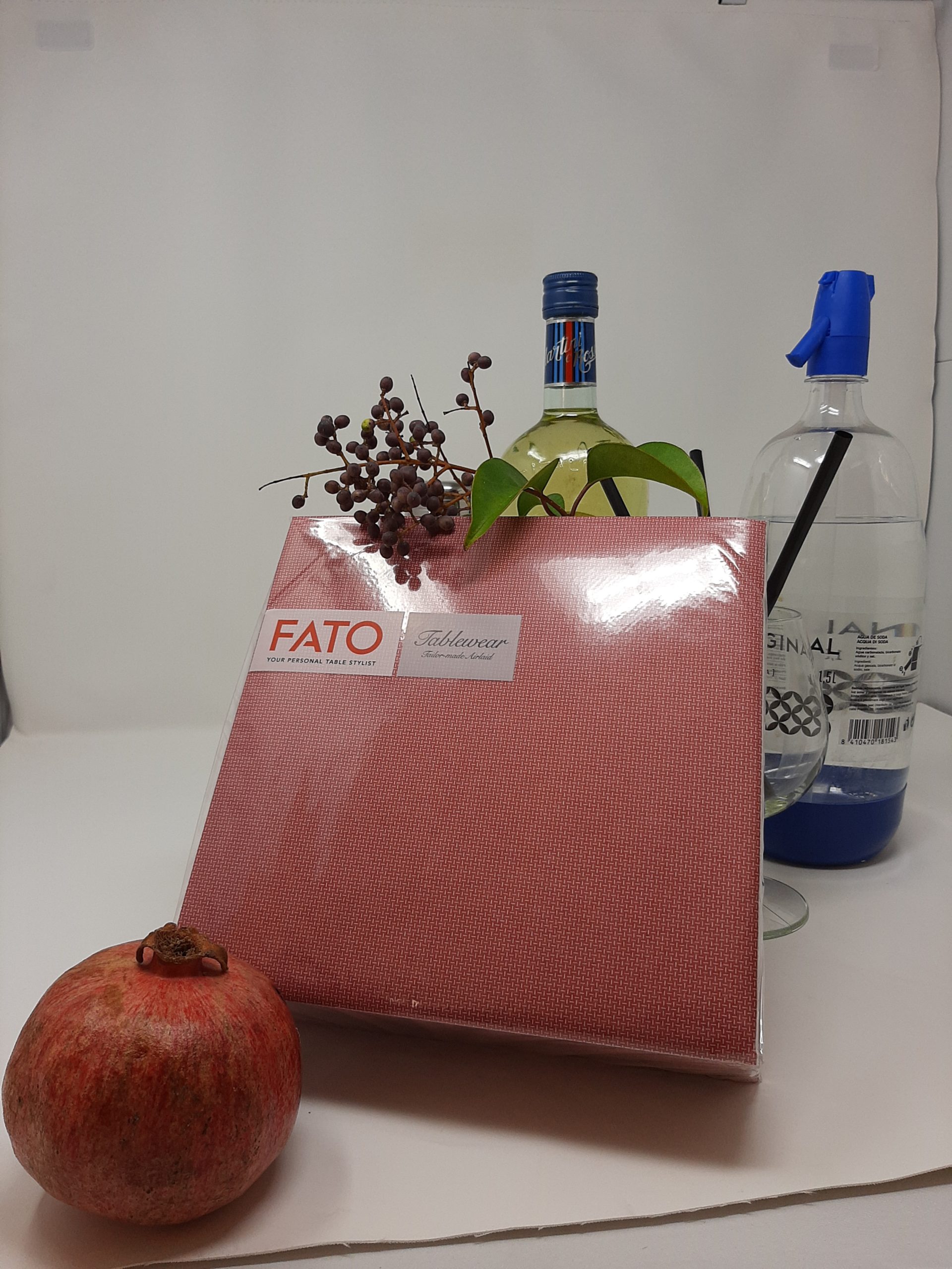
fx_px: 990
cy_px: 634
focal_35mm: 27
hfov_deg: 51.4
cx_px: 476
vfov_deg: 65.3
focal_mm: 3.93
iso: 40
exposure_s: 1/273
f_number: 1.7
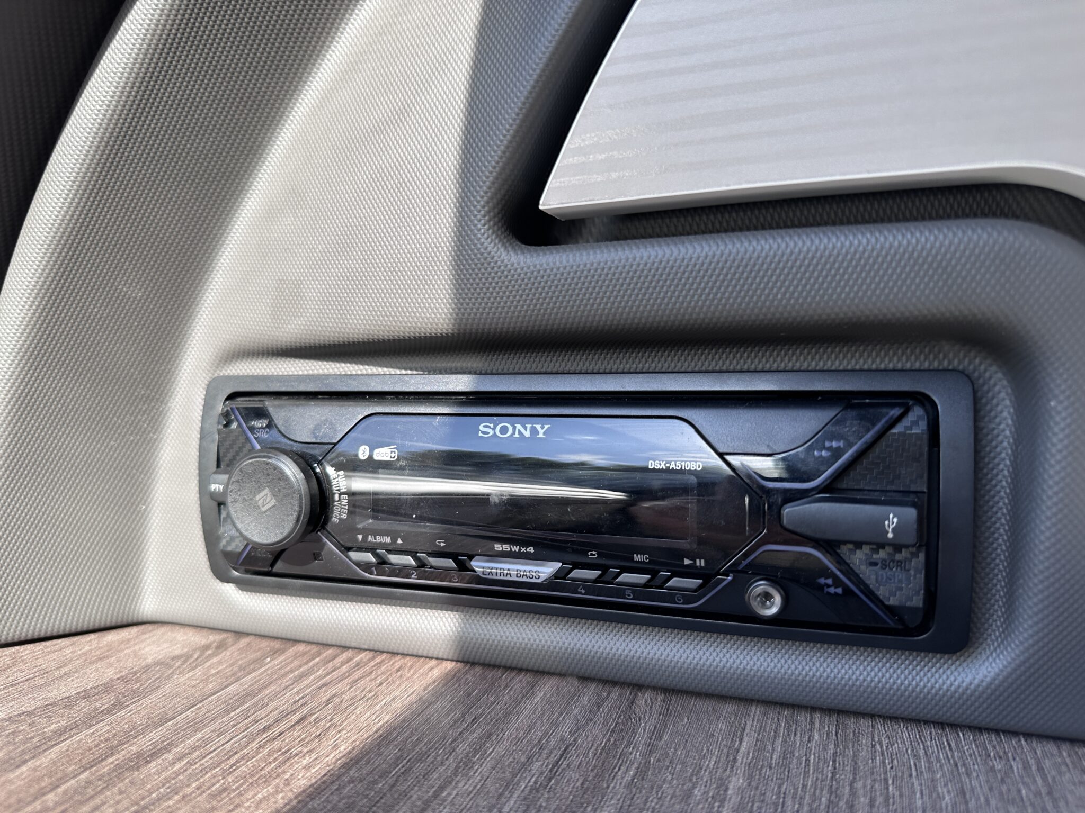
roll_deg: +0.3
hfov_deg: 71.6
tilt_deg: -4.9
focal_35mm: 24
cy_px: 406
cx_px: 542
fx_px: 752
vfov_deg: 56.8
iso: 64
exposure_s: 1/123
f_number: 1.78
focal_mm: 6.86
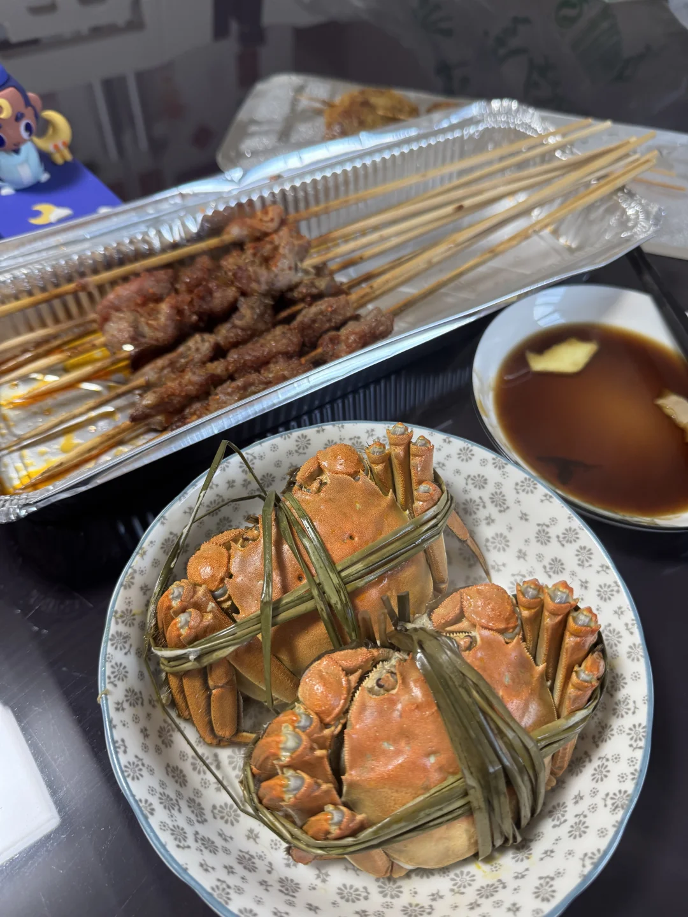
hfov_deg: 56.8
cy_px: 458
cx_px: 344
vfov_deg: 71.6
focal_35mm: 24
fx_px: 636
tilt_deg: -54.7
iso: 320
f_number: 1.78
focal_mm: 6.76
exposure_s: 1/60
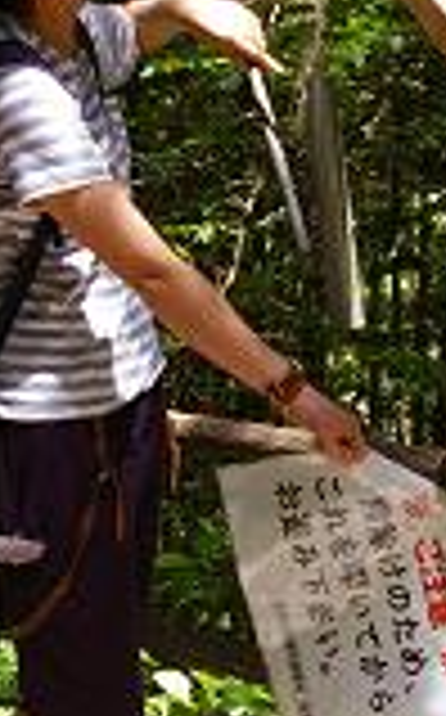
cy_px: 297
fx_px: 1546
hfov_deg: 16.4
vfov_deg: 26.1
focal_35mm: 79
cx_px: 216
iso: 200
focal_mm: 21
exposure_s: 1/90
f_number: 5.6
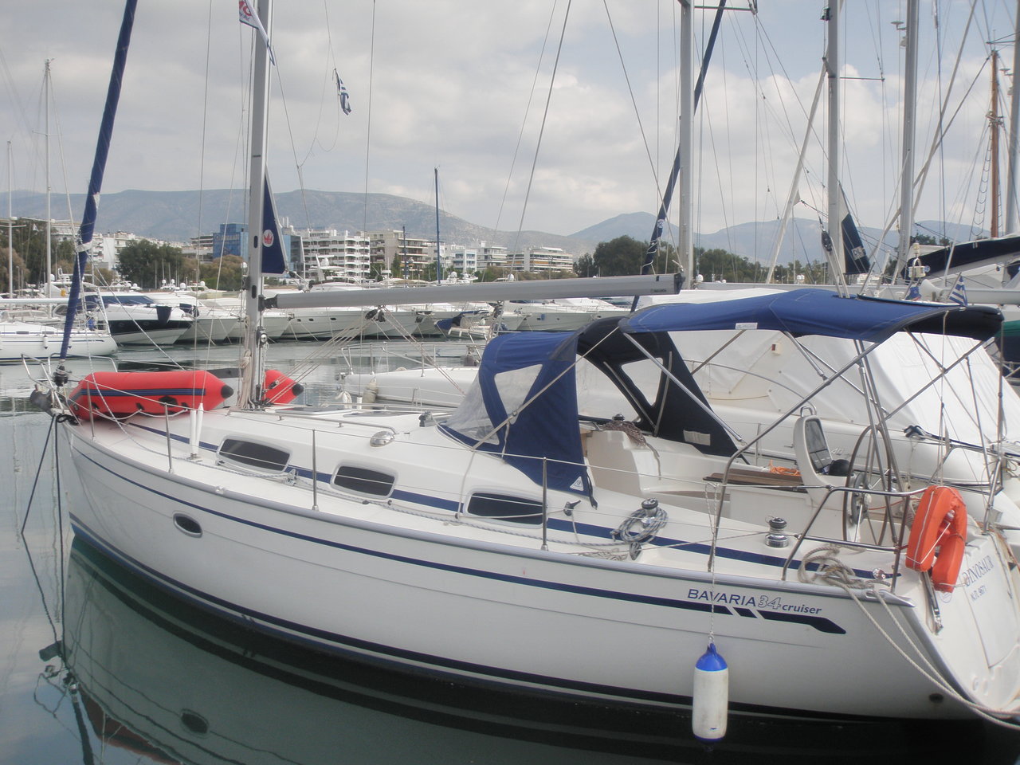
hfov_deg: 49.0
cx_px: 510
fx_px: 1120
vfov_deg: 37.7
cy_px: 382
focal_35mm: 38
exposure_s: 1/250
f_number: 6.6
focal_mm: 6.7
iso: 50
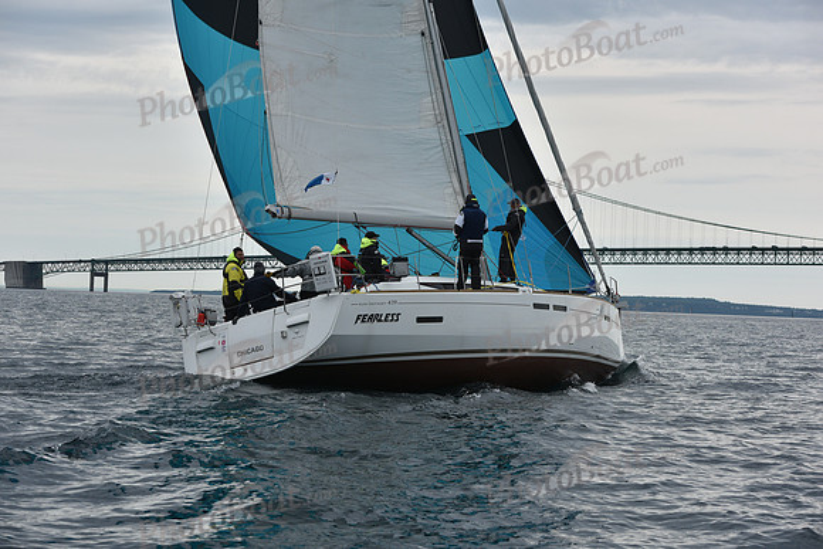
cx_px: 412
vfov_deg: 19.5
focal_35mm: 70
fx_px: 1601
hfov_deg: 28.8
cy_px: 274
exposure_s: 1/800
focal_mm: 70
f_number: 6.3
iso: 250
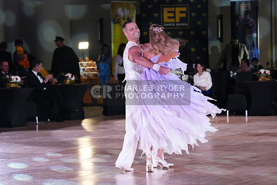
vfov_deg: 8.8
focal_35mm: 156
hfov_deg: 13.2
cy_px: 92
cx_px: 138
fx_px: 1201
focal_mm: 156
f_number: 6.3
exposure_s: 1/400
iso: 10000
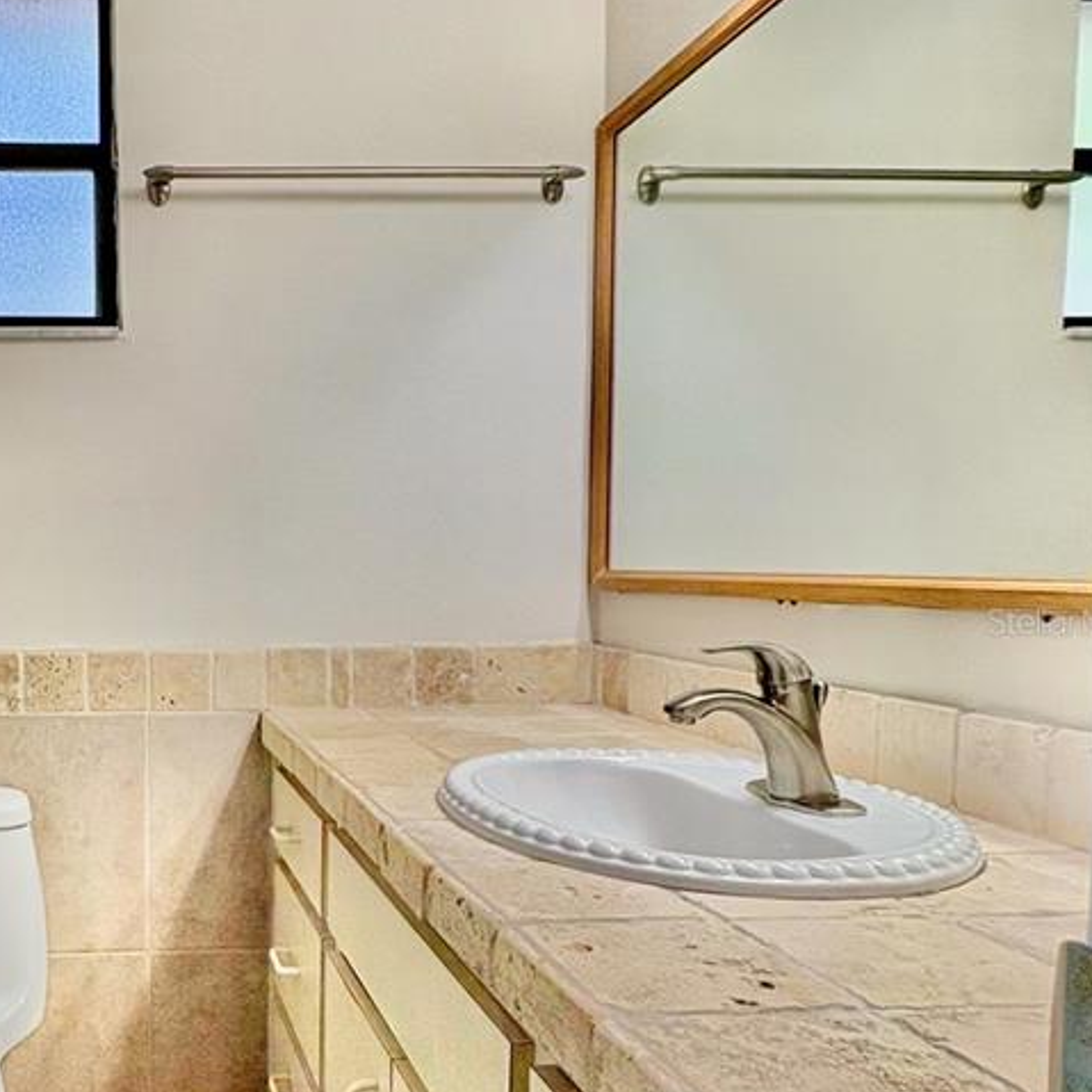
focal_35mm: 31
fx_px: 1106
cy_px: 620
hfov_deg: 47.6
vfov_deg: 52.4
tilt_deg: -4.5
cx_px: 123
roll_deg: -0.1
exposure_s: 1/120
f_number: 2.2
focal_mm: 2.22
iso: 125
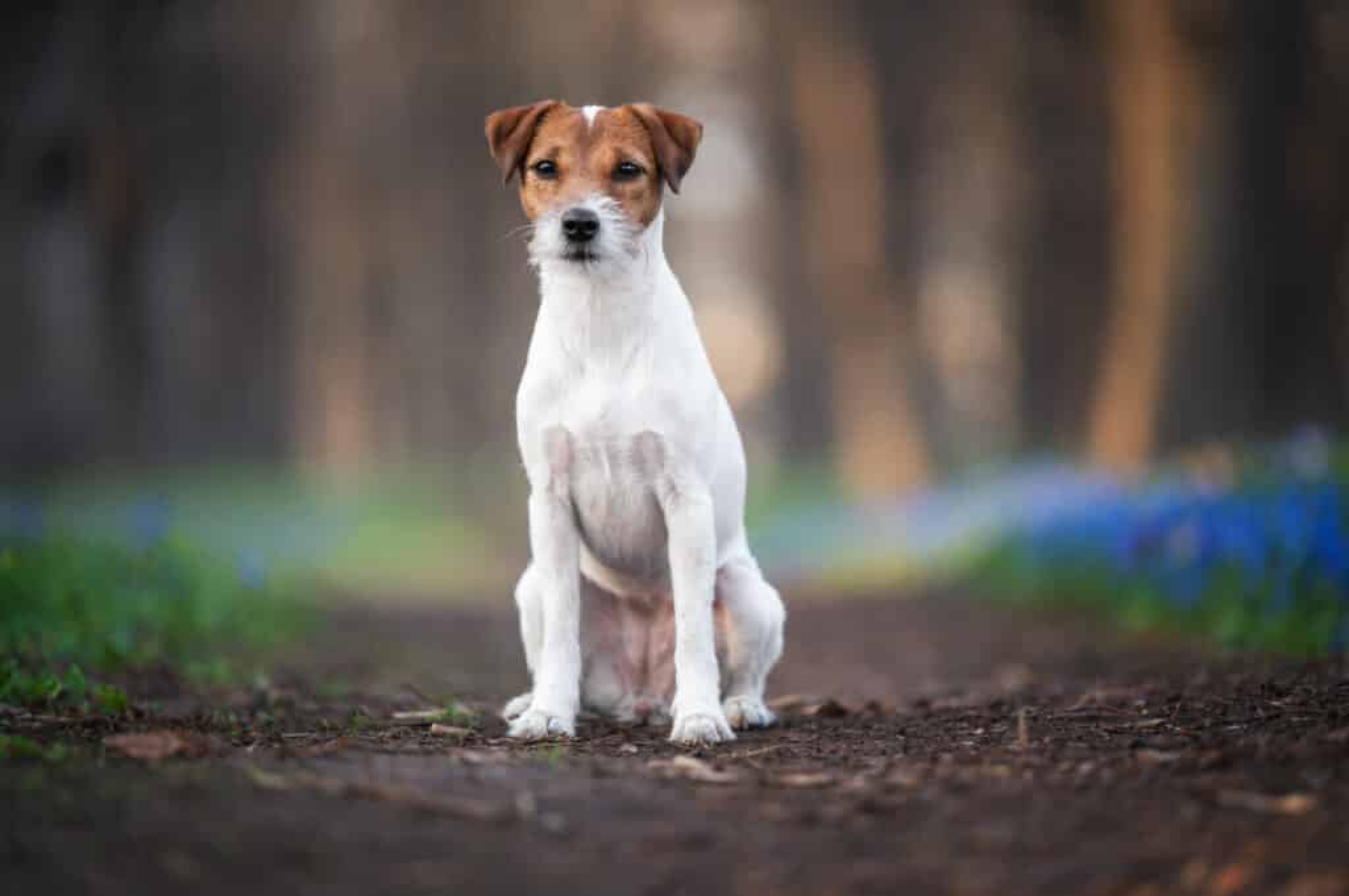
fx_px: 7488
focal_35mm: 200
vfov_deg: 6.9
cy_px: 448
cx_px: 674
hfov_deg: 10.3
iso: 500
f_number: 2.8
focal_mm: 200
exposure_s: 1/500
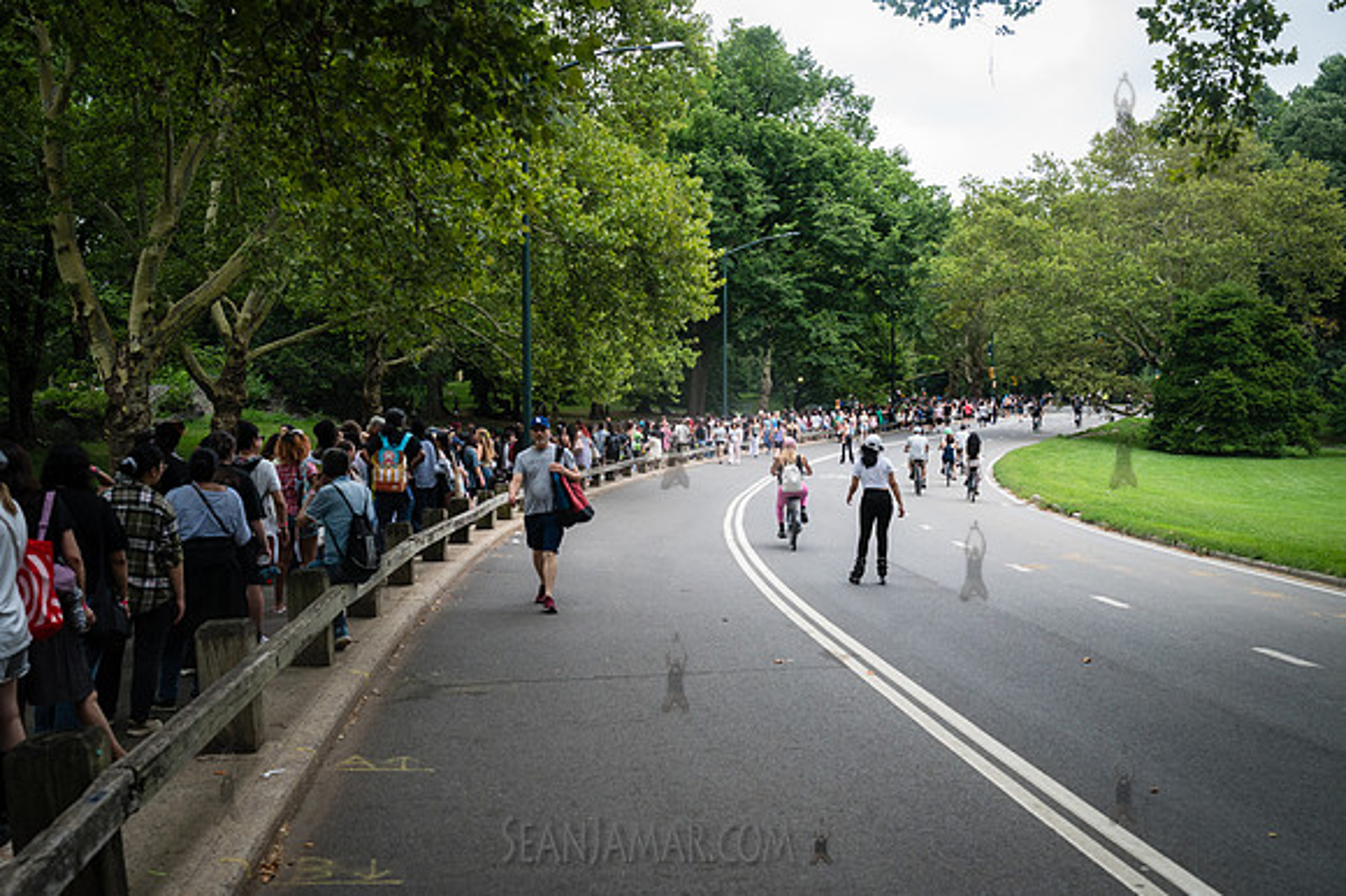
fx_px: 1444
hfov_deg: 50.0
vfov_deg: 34.5
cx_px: 673
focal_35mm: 39
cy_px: 448
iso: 1250
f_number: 4.5
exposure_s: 1/640
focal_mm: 38
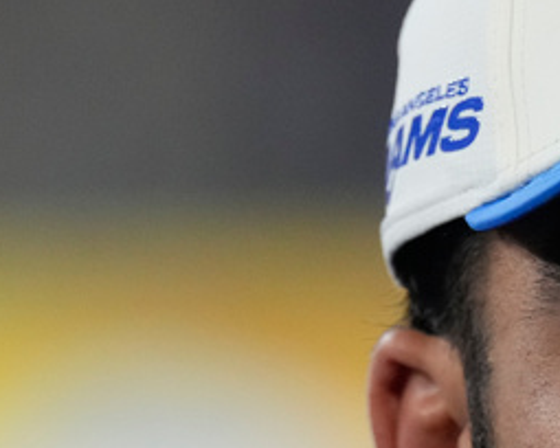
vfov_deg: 0.7
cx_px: 654
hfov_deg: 0.9
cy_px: 514
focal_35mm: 2262
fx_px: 37490
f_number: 4
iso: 6400
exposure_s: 1/2500
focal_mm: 600
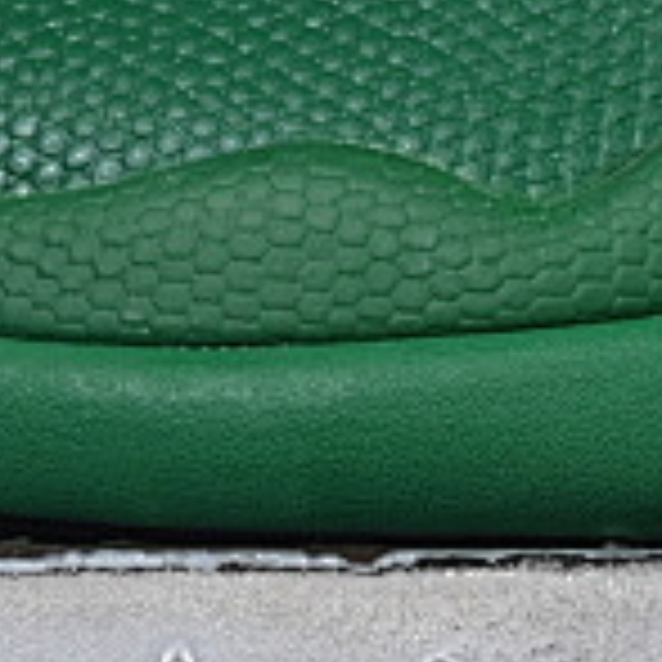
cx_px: 1135
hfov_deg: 3.7
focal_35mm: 467
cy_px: -455
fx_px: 10104
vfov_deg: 3.7
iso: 160
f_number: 8
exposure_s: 1/80
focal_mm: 50
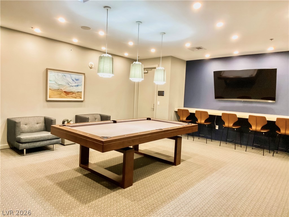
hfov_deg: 73.9
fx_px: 192
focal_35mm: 23
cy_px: 108
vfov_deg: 58.9
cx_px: 144
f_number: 2.2
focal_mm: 2.71
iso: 320
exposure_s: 1/40
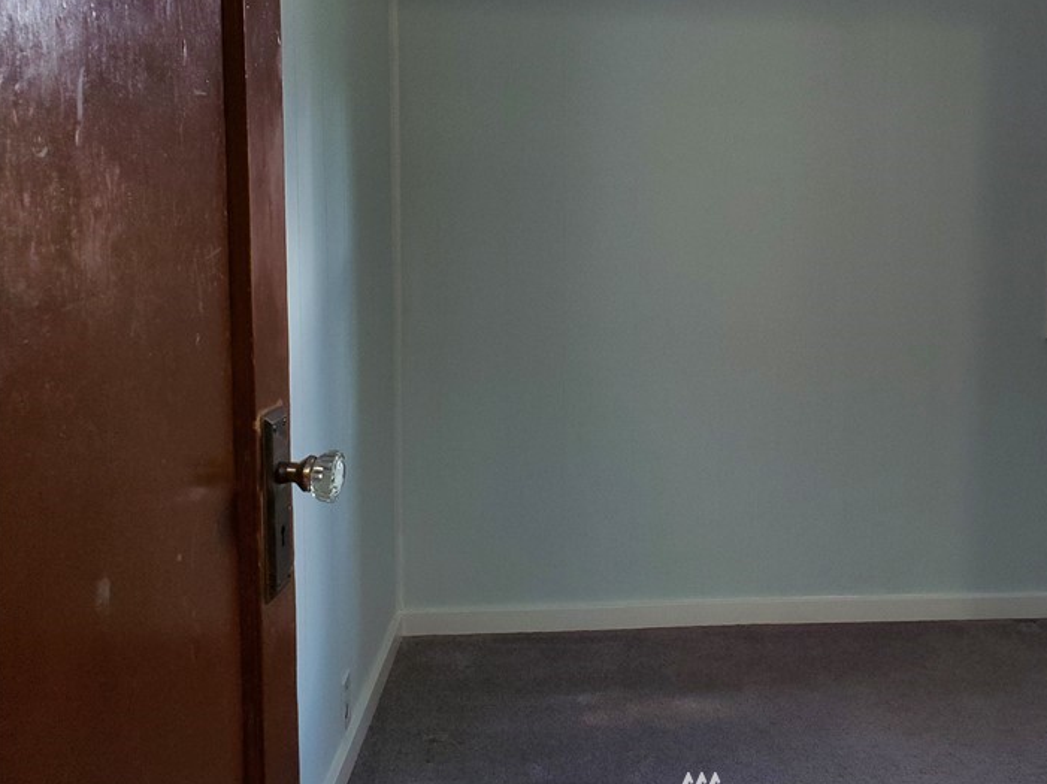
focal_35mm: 38
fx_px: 1149
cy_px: 273
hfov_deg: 47.5
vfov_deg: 37.4
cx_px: 759
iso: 250
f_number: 2.4
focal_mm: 4.3
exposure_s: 1/37
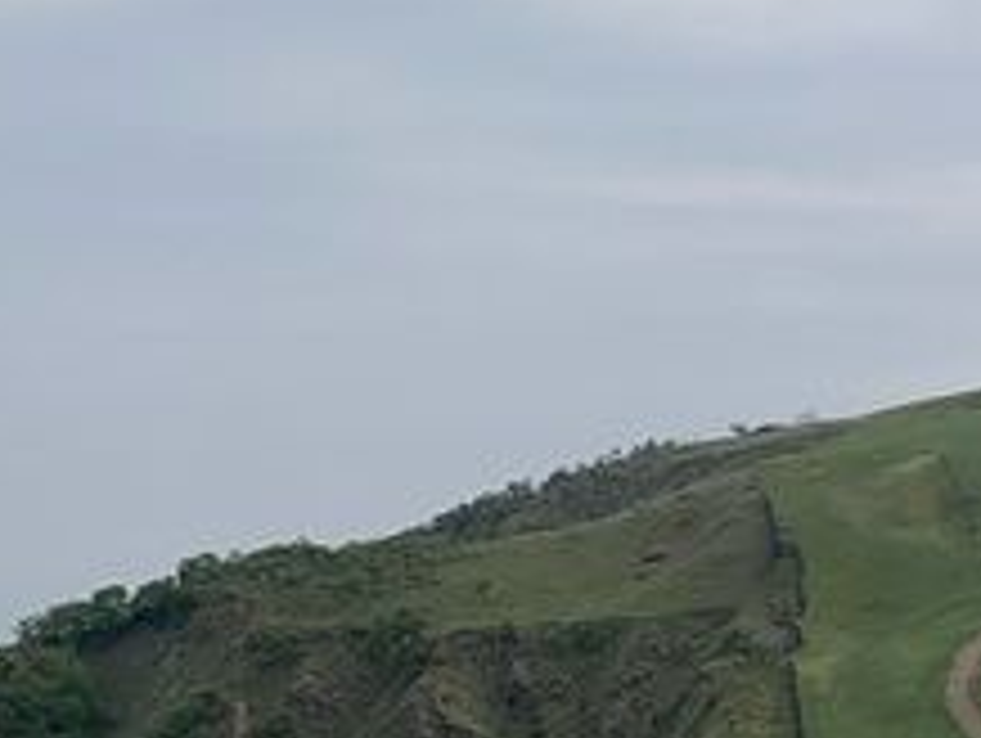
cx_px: 1591
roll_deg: +1.2
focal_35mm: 97
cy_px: 421
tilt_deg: +4.9
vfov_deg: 15.3
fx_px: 2752
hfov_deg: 17.5
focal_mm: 4.25
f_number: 1.8
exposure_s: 1/4464
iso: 25
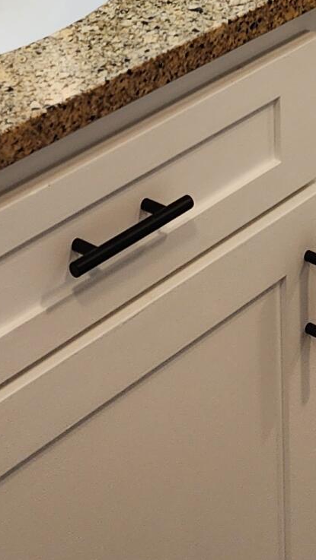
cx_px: 331
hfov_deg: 11.7
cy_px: -231
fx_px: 1518
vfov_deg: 18.9
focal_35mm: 102
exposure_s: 1/120
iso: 80
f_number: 1.8
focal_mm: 6.4
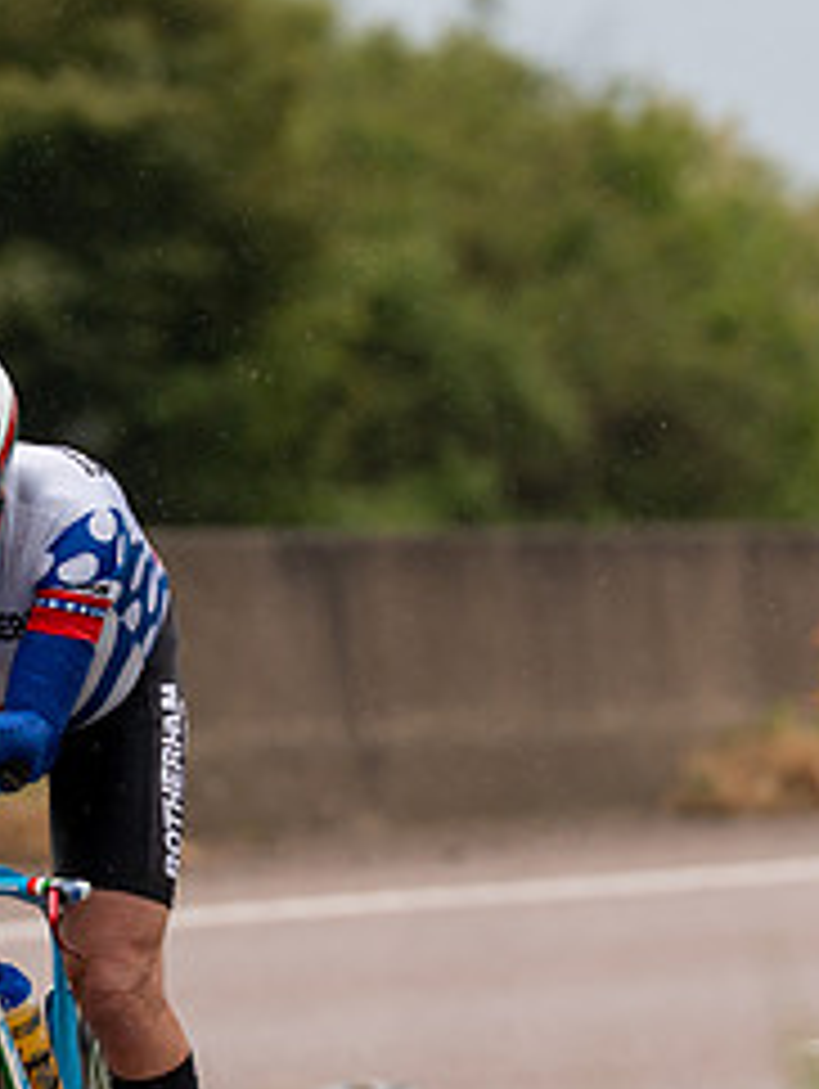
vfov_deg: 3.0
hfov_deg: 2.3
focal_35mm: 657
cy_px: 632
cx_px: -7
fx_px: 20689
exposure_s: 1/1000
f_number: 3.5
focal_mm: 200
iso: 320
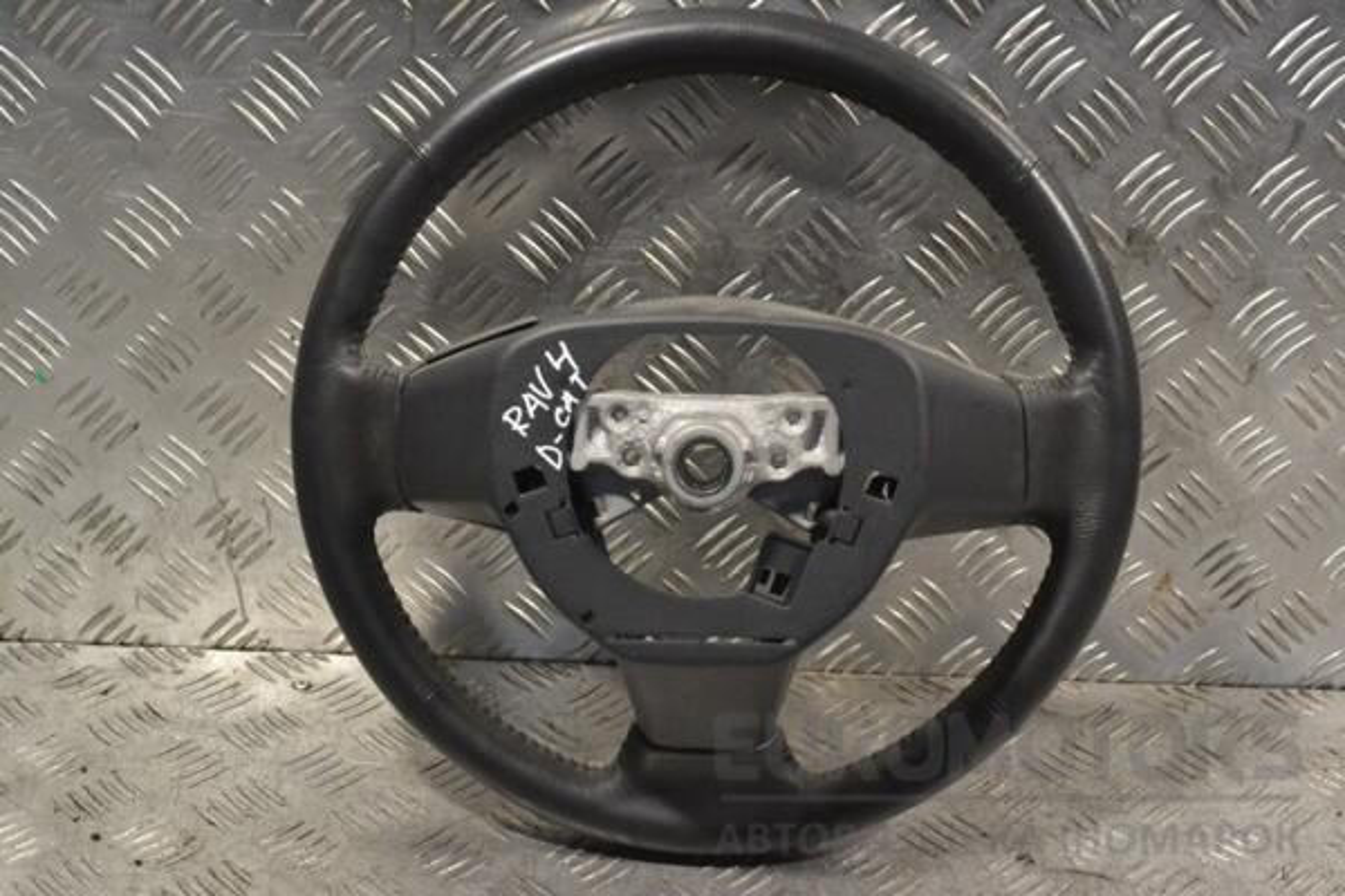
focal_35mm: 57
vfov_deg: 23.8
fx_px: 2129
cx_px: 672
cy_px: 448
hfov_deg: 35.1
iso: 3200
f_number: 9
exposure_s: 1/320
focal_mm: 38
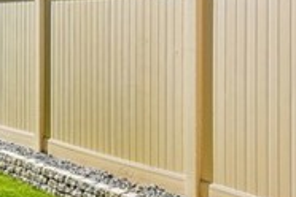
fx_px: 633
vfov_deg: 17.5
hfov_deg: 26.3
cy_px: 25
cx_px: 181
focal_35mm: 77
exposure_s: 1/800
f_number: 8
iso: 125
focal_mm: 14
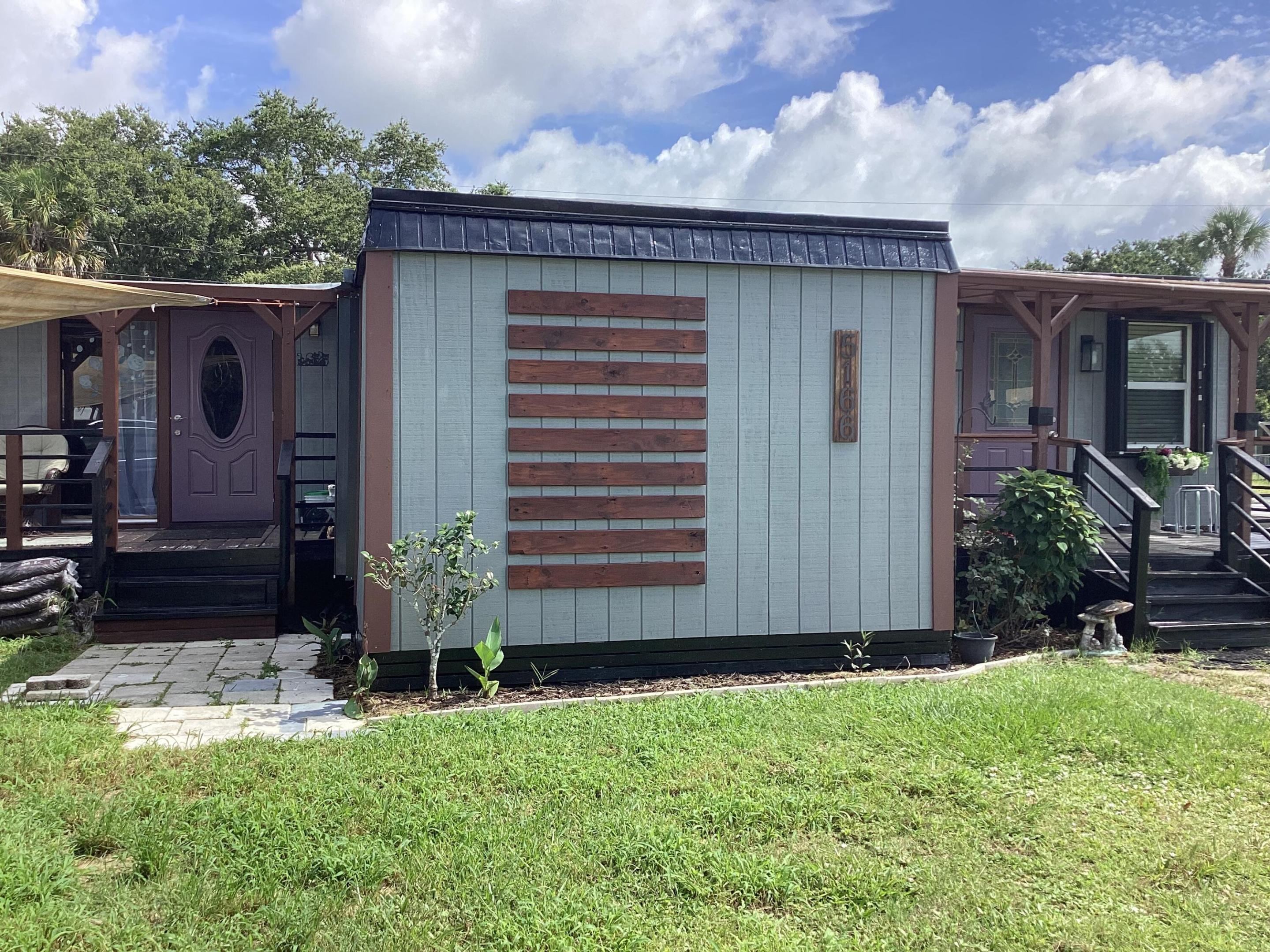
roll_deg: -0.3
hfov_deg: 58.4
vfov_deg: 45.4
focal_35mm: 31
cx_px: 635
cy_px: 476
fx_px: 1137
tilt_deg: -3.6
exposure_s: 1/876
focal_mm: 3.3
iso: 25
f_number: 2.4
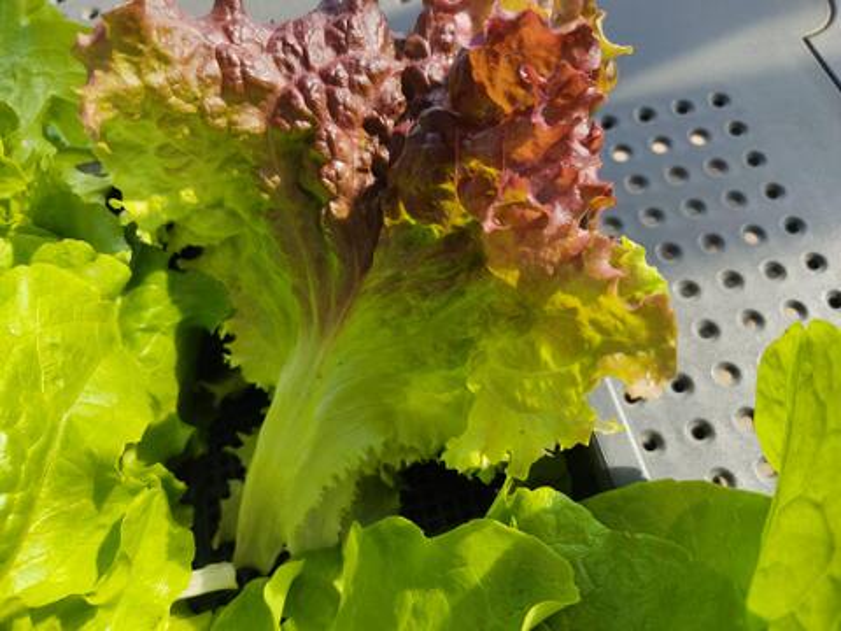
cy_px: 316
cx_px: 420
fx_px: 632
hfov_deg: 67.3
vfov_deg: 53.1
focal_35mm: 26
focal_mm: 4.74
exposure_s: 1/486
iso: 100
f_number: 1.79
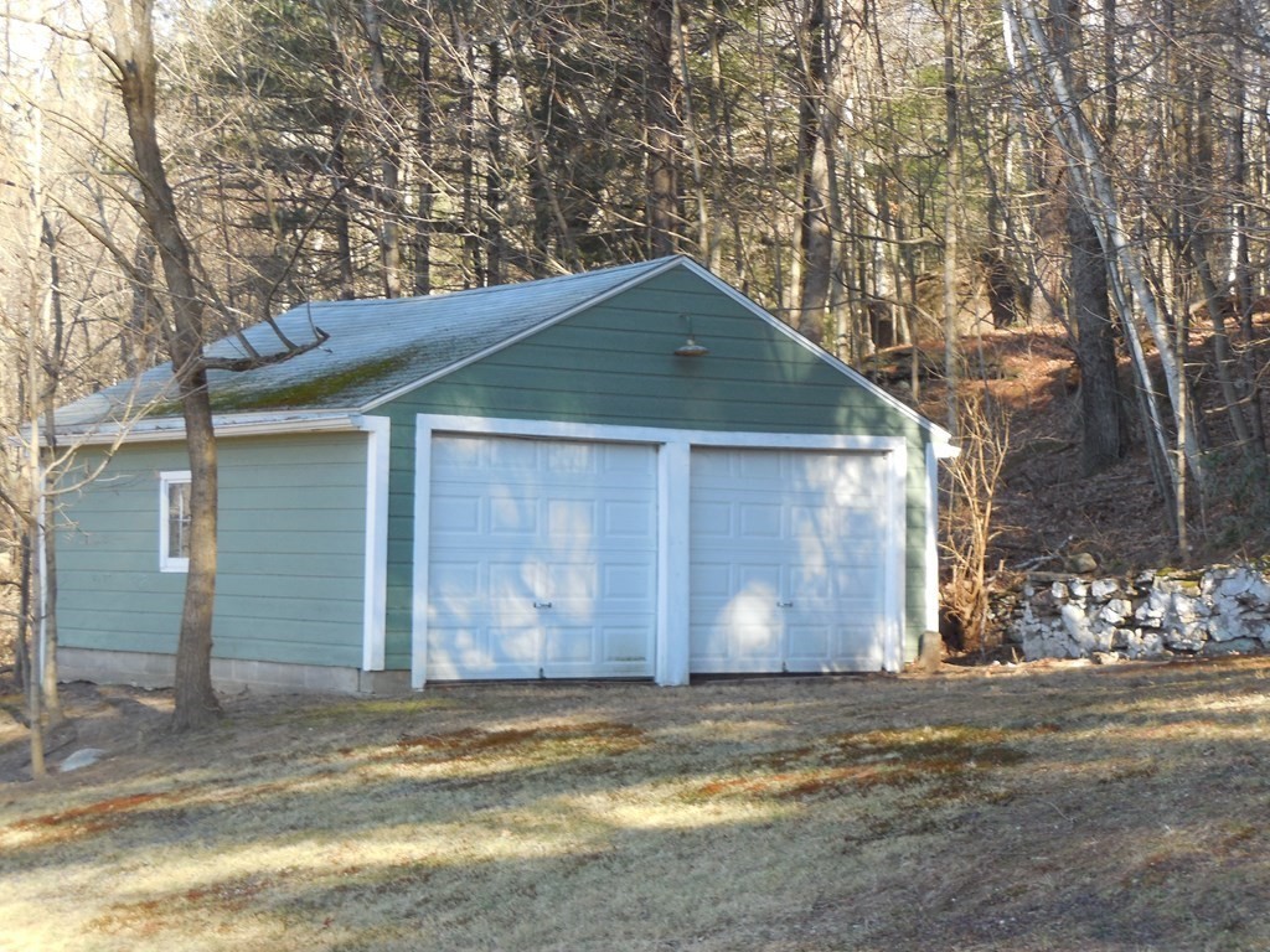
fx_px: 2972
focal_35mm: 81
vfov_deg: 18.2
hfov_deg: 24.1
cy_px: 476
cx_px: 635
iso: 125
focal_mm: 14.5
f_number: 4.6
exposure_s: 1/100
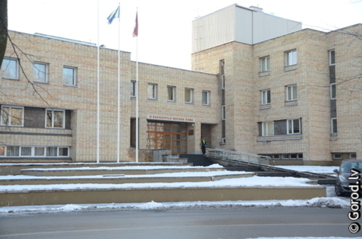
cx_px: 181
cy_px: 120
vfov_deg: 28.8
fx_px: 466
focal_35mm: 46
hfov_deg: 42.4
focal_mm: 31
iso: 400
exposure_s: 1/250
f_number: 4
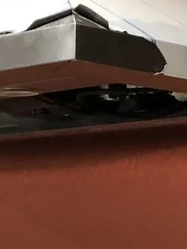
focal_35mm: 169
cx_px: 12
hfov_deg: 8.8
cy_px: 288
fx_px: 1215
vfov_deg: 11.5
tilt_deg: +1.8
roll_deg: -1.8
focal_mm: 3.99
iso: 80
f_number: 1.8
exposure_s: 1/6
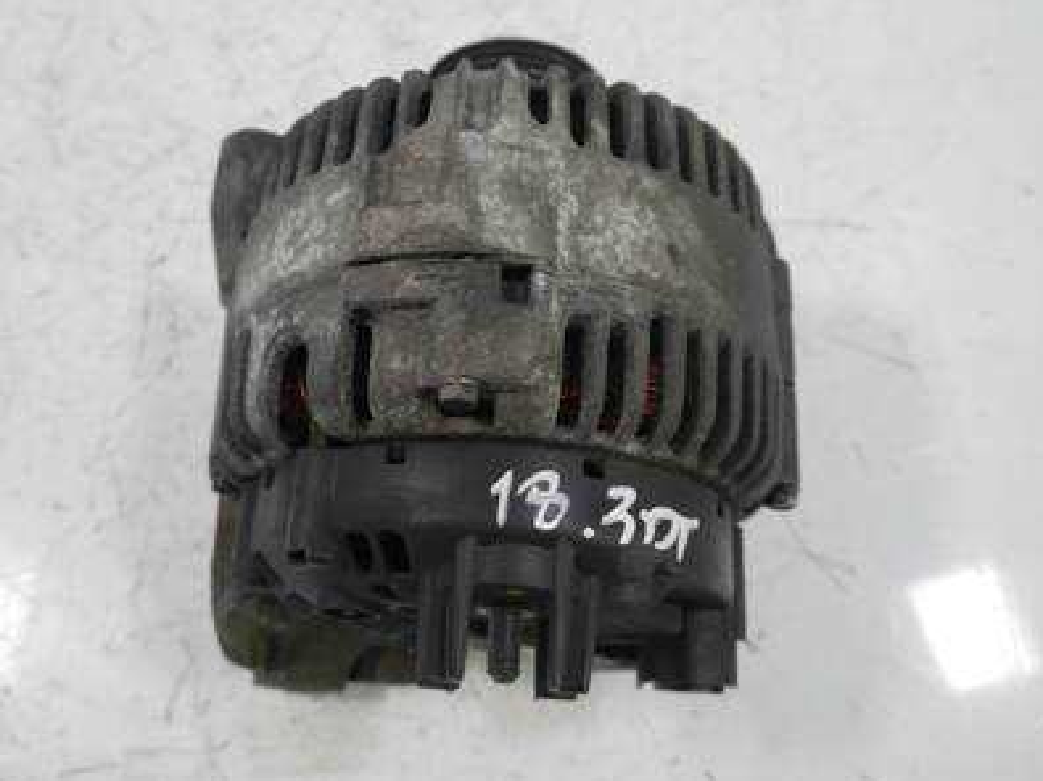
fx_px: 1024
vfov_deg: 41.7
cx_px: 465
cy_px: 343
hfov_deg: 53.9
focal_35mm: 34
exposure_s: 1/125
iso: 800
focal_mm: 14
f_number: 3.5
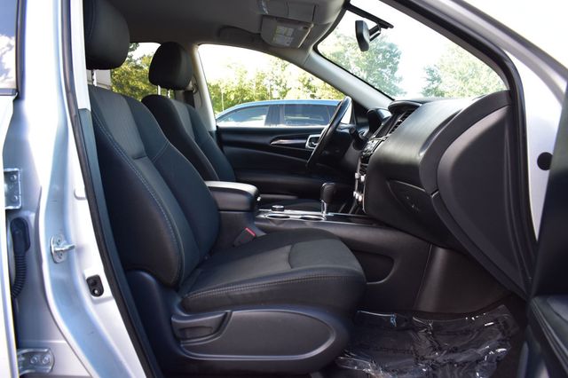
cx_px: 284
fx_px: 426
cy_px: 189
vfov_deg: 47.9
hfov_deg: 67.4
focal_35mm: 27
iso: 400
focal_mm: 18
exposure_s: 1/50
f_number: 8
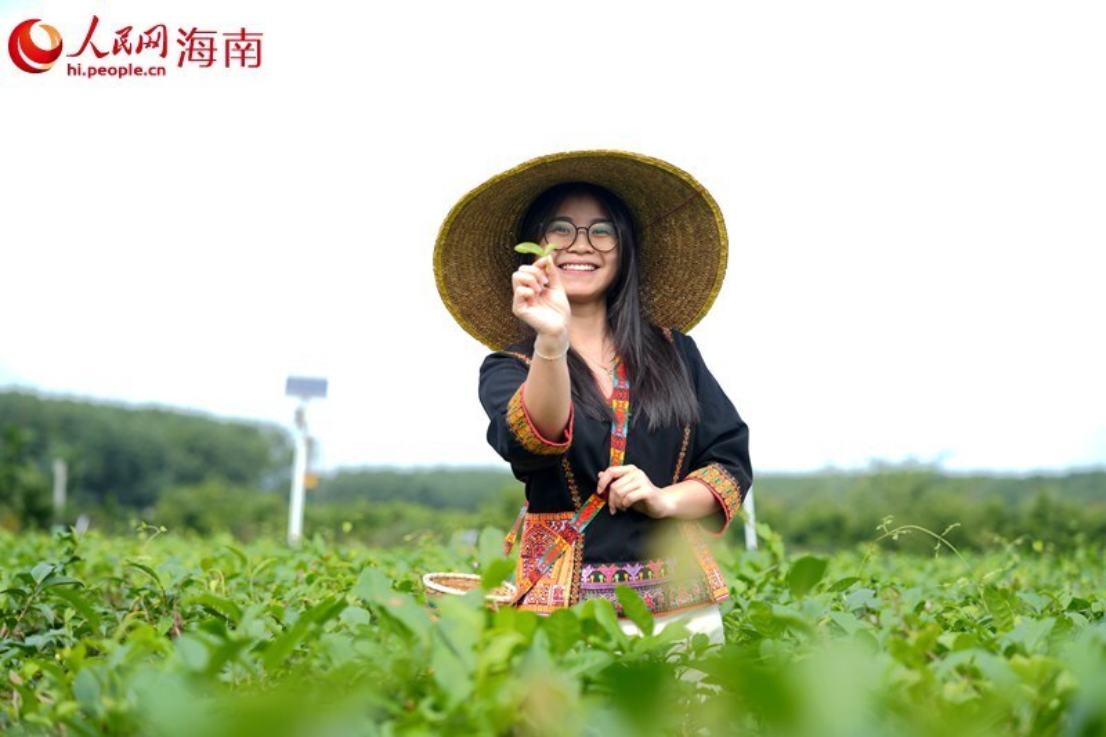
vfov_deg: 19.4
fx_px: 2150
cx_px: 553
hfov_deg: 28.8
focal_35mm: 70
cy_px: 368
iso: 64
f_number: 2.8
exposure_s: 1/400
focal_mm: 70
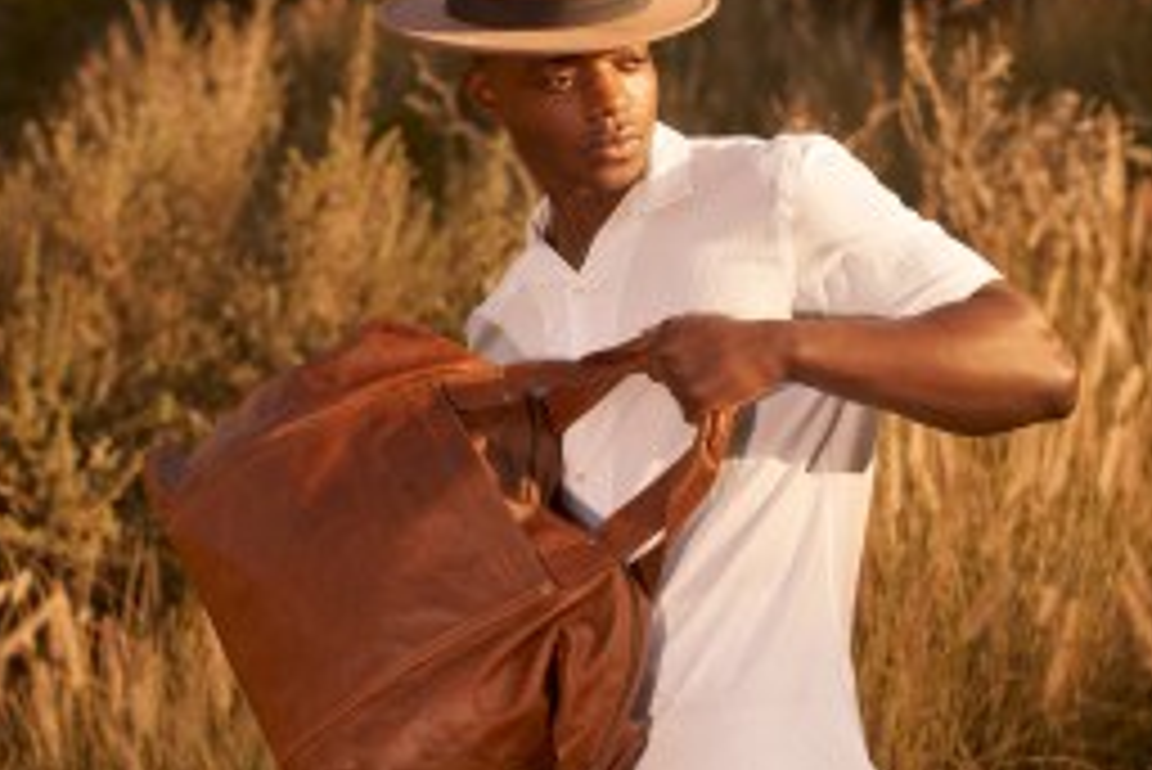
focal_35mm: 78
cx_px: 540
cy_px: 462
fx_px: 2497
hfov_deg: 26.0
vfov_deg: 17.5
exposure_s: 1/400
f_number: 2.8
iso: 50
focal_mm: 50
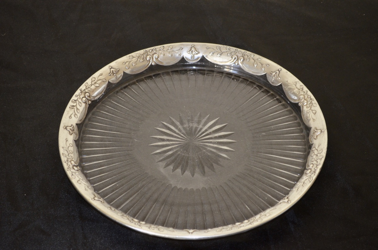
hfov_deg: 24.7
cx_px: 189
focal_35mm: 82
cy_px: 125
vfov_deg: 16.5
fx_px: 865
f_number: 5.6
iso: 1100
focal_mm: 55
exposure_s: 1/60
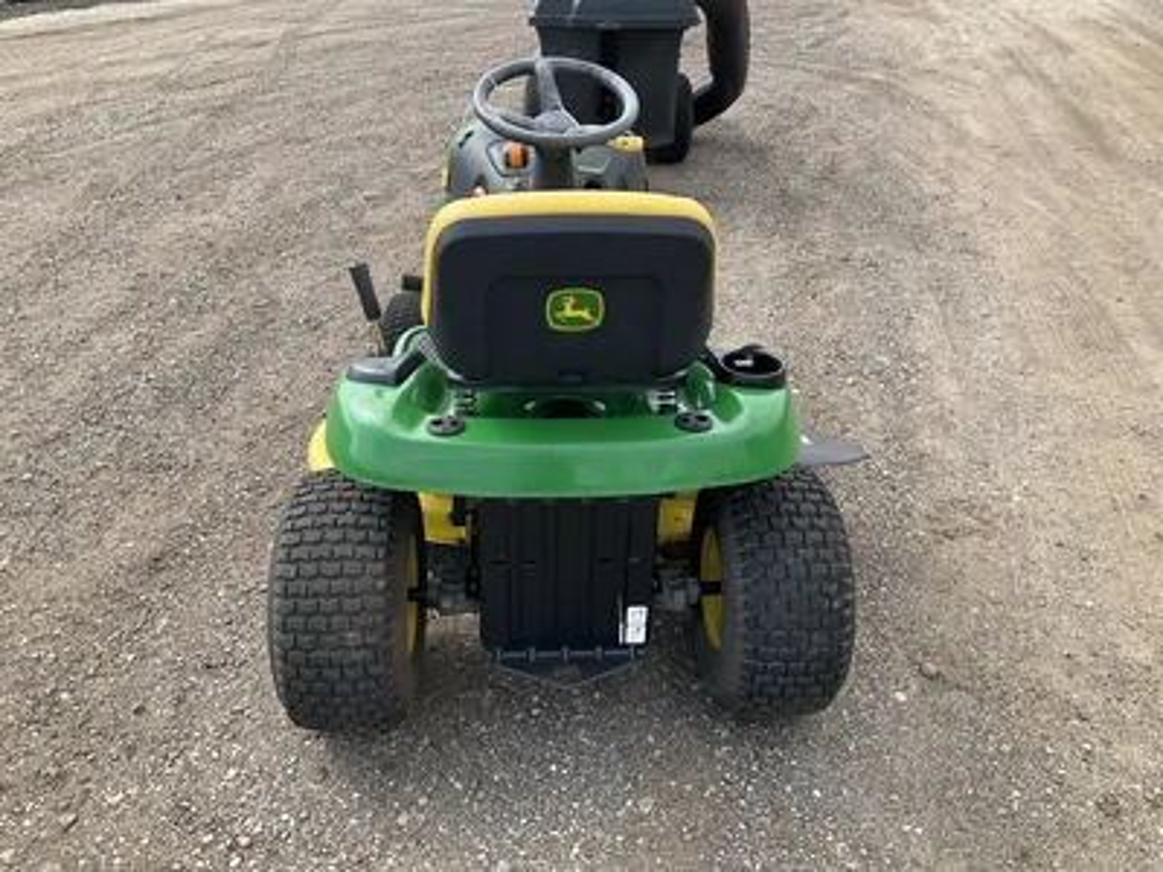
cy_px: 436
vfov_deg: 48.2
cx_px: 582
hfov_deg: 61.7
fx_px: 974
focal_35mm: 29
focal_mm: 3
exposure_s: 1/586
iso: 25
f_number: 1.8
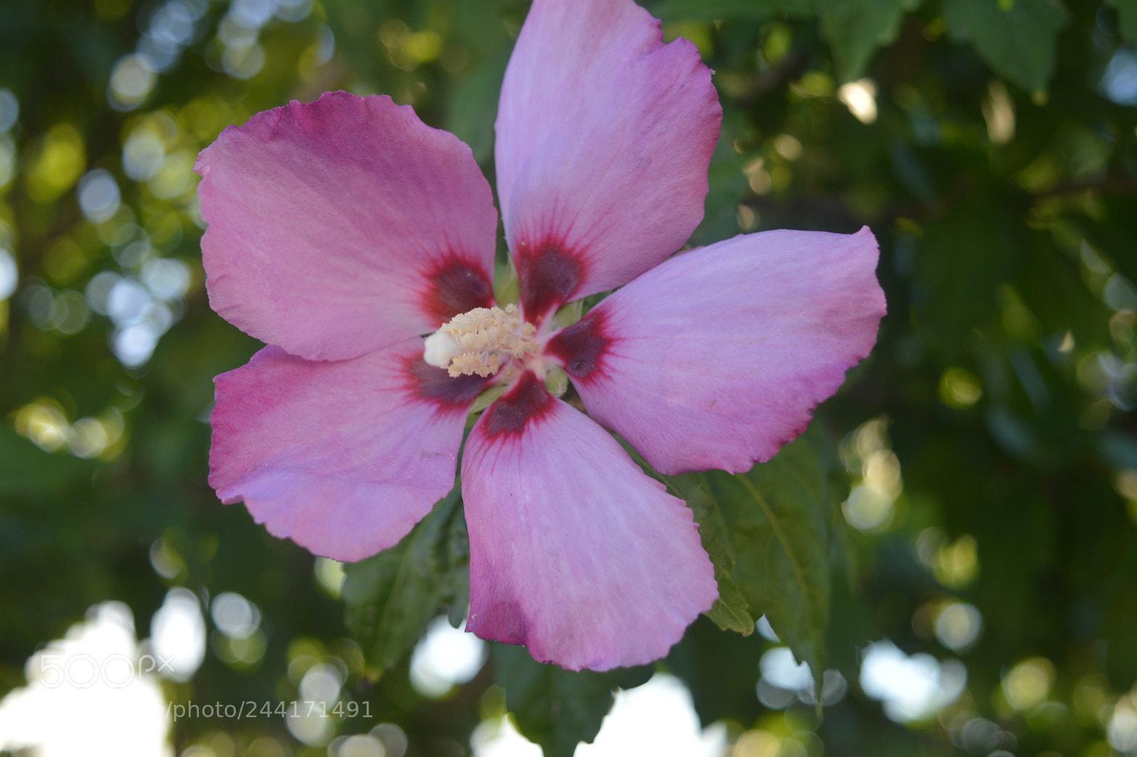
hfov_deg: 34.5
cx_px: 574
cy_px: 381
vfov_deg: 23.4
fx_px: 1831
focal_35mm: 58
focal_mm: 38
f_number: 5.6
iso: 100
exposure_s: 1/100
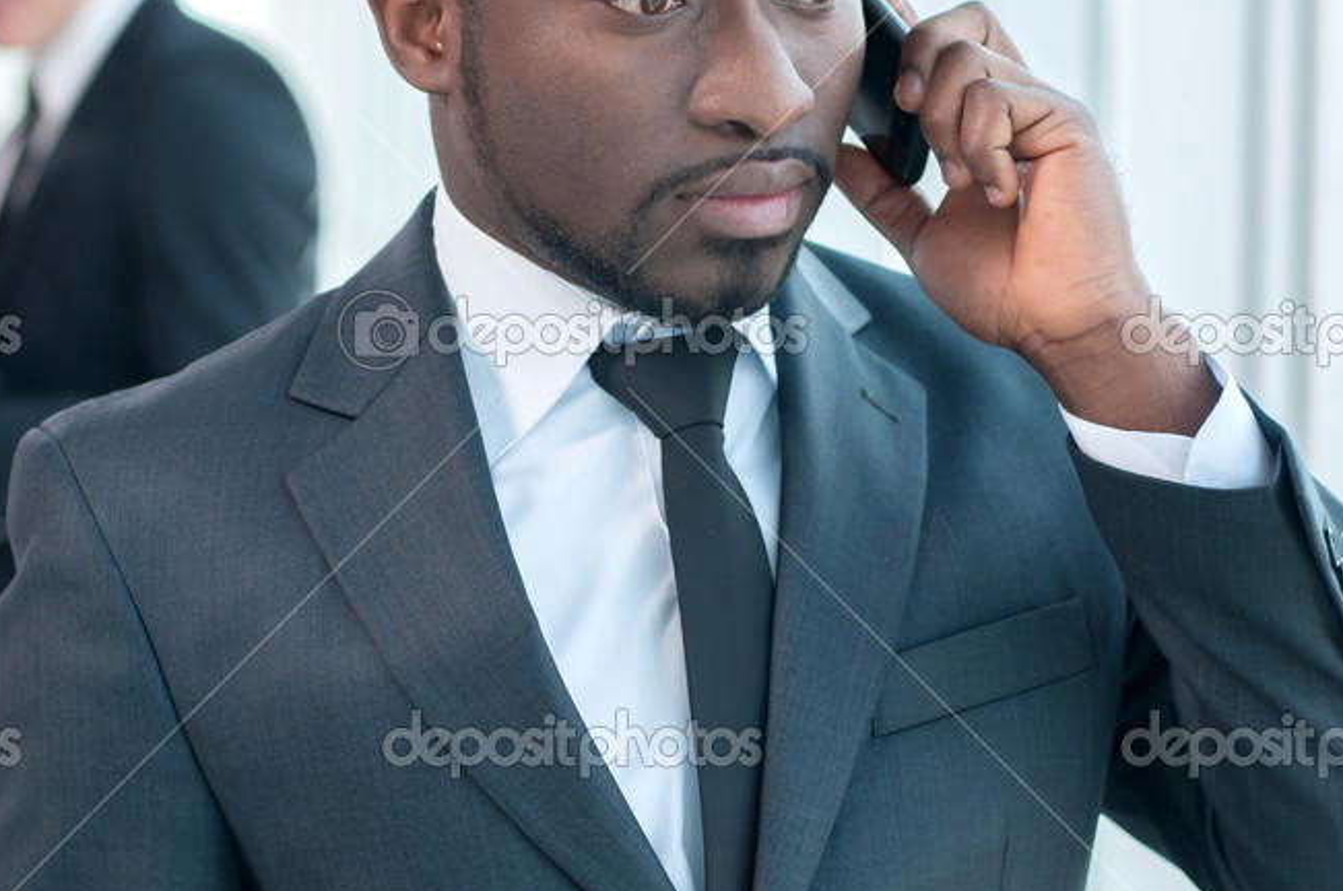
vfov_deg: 11.6
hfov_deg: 17.4
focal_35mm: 118
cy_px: 332
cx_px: 571
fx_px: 4395
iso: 200
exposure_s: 1/160
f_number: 2.8
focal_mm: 50
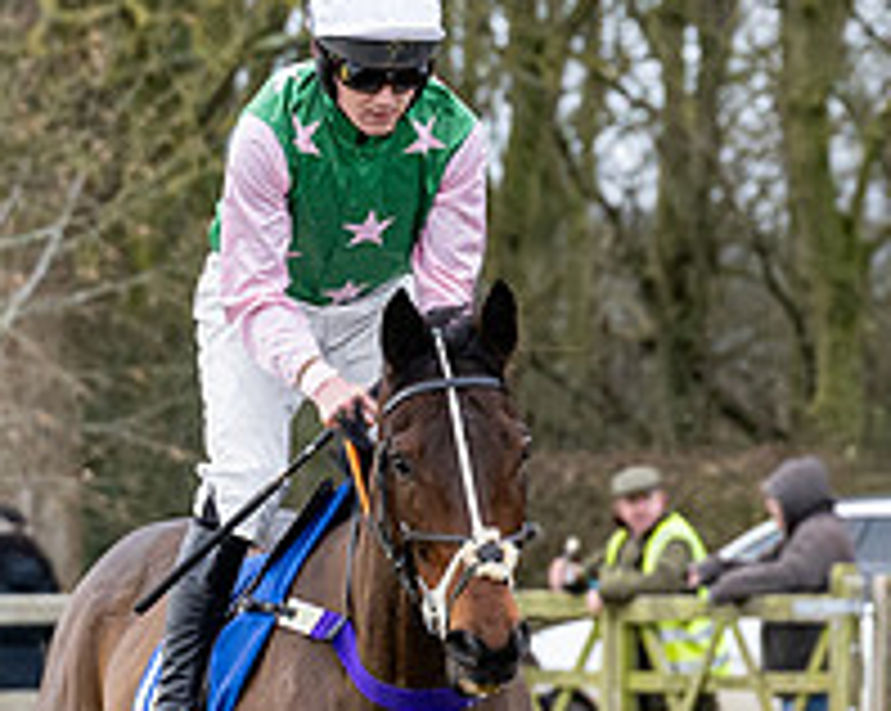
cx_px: 509
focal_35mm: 639
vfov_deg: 2.4
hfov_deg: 3.0
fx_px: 16834
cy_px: 598
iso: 800
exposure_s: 1/500
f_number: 4
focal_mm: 115
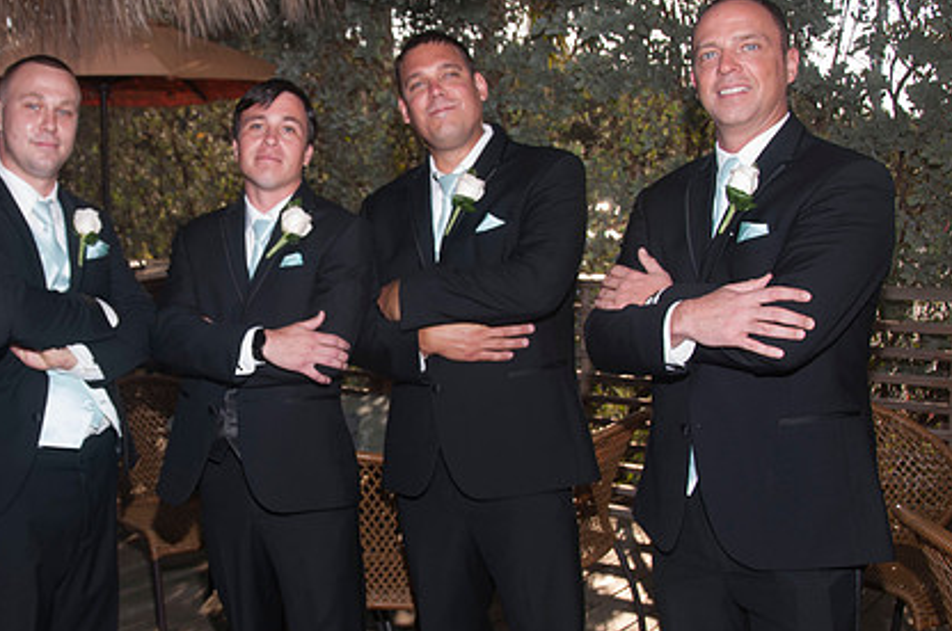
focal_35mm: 46
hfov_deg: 42.1
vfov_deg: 29.1
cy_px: 330
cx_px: 304
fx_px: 1215
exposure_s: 1/250
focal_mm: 22
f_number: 5.6
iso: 100
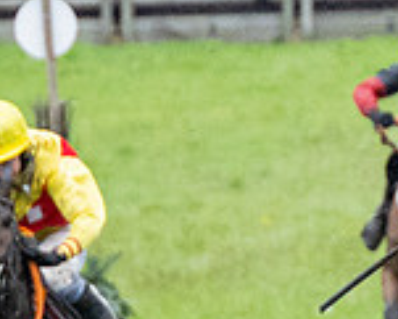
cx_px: 384
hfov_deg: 1.3
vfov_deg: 1.0
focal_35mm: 1521
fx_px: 17928
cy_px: 317
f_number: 4
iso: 1000
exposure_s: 1/1250
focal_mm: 140
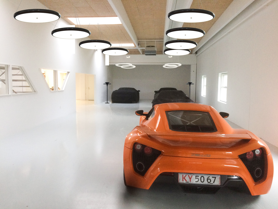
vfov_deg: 48.2
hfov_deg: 61.7
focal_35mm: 29
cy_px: 104
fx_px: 233
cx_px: 139
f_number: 2.2
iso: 250
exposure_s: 1/33
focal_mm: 4.15
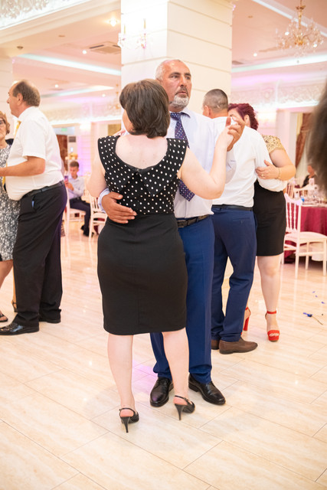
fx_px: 477
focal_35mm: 35
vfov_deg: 54.4
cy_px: 245
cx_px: 164
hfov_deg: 37.9
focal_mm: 23
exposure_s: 1/60
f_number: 2
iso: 1250
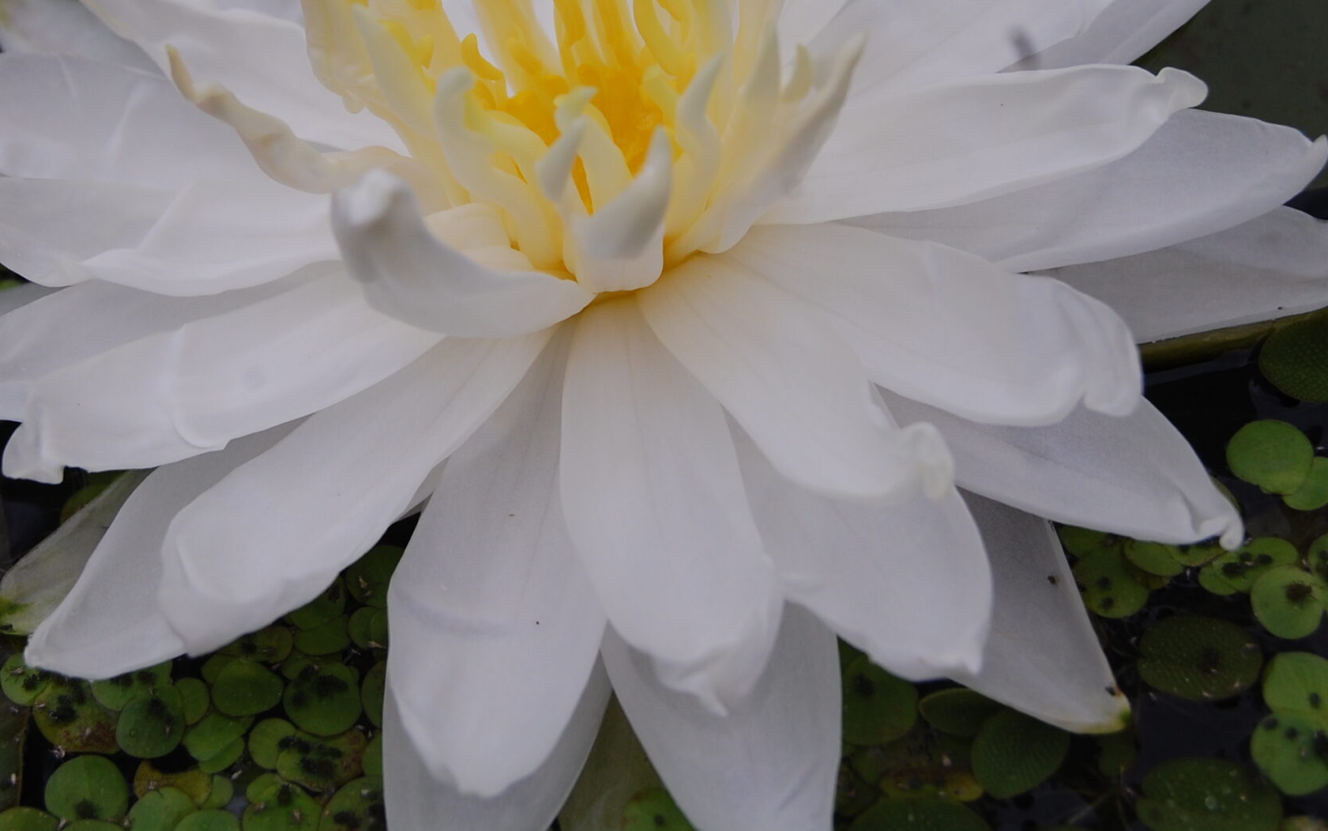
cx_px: 603
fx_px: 3873
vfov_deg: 12.2
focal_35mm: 107
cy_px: 161
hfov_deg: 19.5
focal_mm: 46
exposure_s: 1/400
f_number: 10
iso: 200
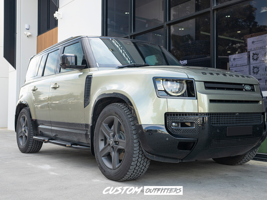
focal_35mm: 37
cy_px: 100
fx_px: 285
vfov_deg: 38.7
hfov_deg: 50.1
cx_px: 143
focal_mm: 34
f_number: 4
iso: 320
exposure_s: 1/160
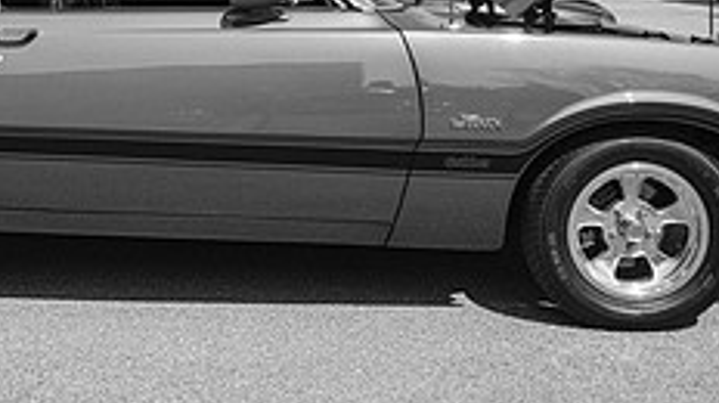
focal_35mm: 63
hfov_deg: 32.8
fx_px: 1200
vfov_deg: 18.7
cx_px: 198
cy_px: 29
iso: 160
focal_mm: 24
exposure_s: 1/320
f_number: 10
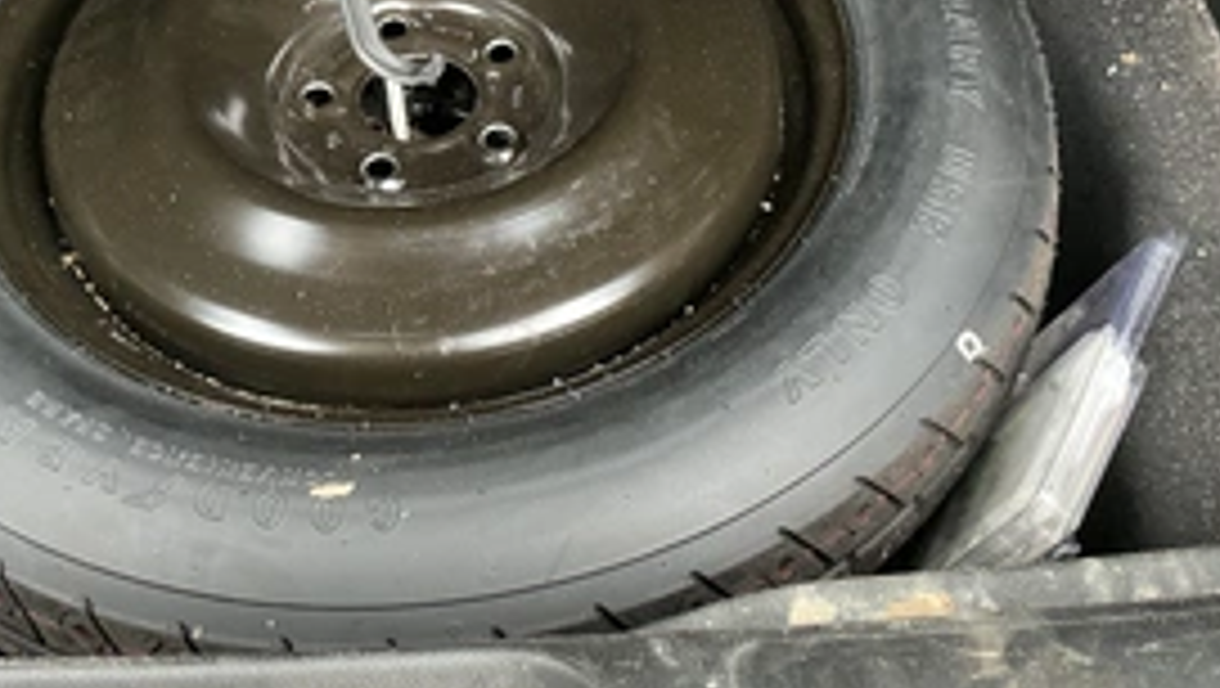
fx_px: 1457
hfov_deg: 45.4
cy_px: 270
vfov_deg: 26.5
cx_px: 563
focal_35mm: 45
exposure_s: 1/60
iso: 125
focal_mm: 3
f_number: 1.8
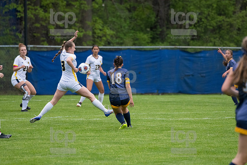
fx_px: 2333
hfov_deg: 6.1
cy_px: 82
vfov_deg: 4.0
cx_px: 124
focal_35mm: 340
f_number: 5.6
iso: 4000
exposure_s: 1/1600
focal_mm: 340
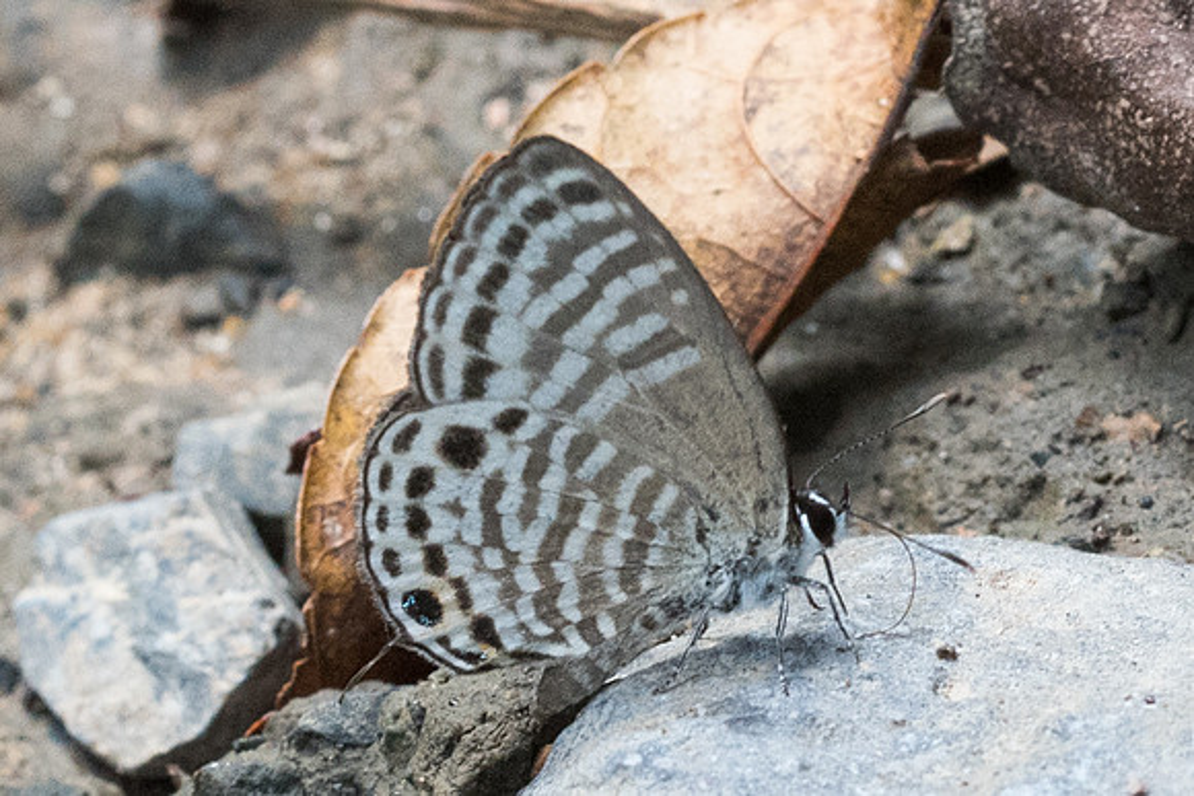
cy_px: 463
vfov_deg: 1.3
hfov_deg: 2.0
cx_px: 646
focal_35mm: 1048
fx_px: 34771
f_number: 10
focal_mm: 150
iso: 1000
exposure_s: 1/400
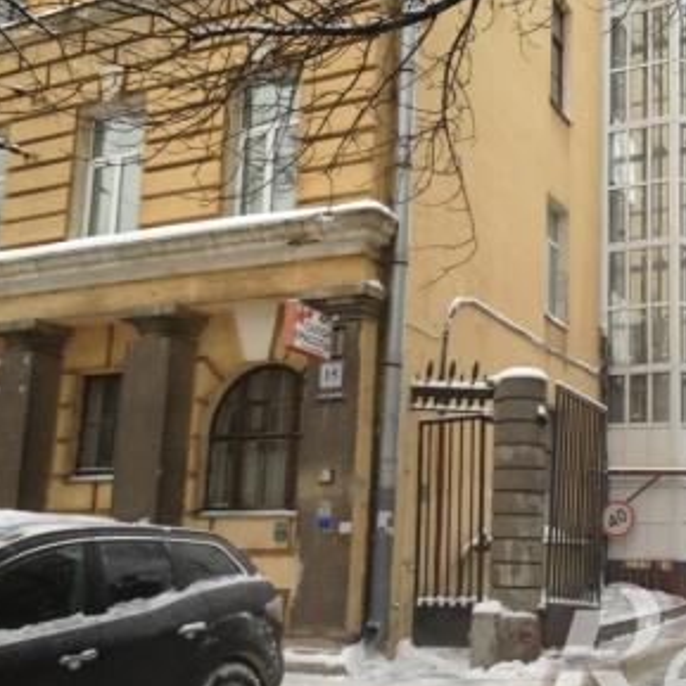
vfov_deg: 35.3
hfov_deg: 34.9
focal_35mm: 48
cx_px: 475
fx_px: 1076
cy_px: 375
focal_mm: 4.28
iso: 64
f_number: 2.4
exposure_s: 1/120
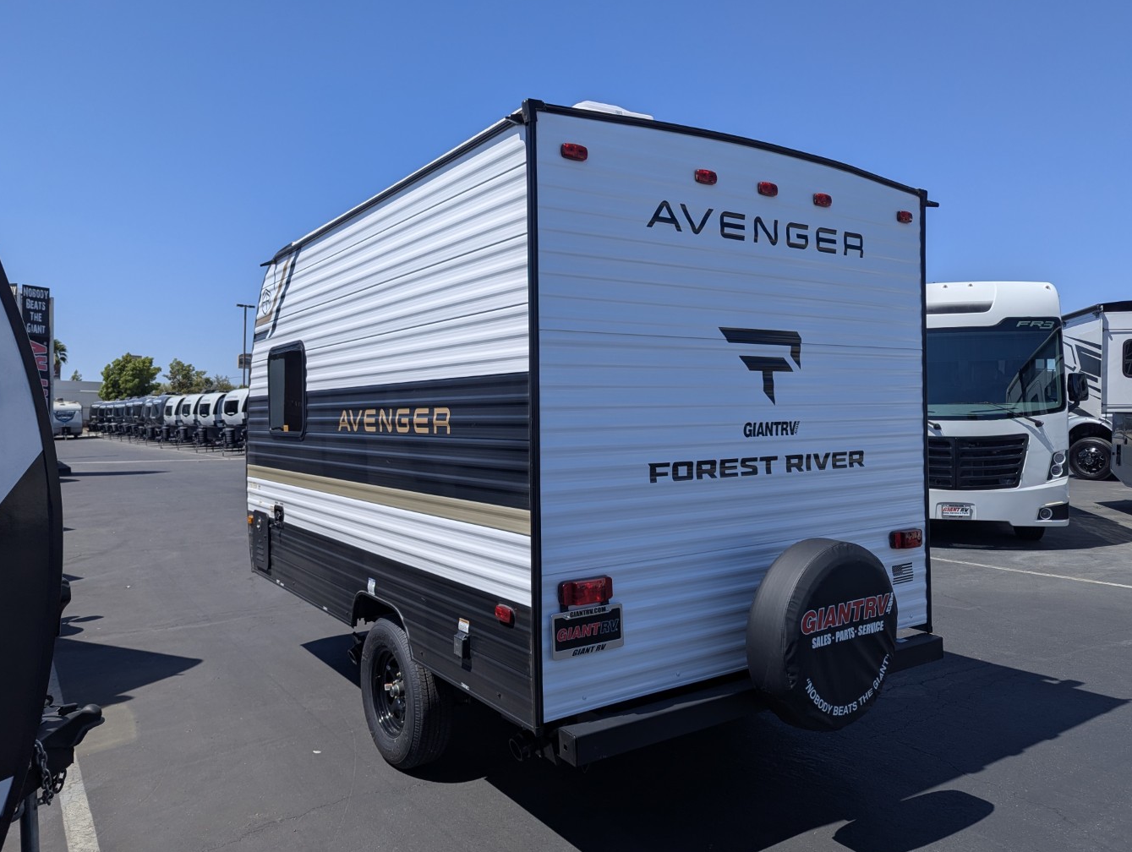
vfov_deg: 55.0
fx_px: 819
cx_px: 557
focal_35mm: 25
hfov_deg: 69.3
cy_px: 426
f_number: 1.85
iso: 38
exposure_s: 1/2762
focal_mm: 6.81
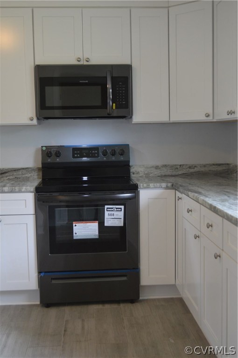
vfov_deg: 41.2
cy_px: 179
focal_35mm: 48
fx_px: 477
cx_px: 119
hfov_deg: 28.0
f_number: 4.8
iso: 640
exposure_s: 1/60
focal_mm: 32
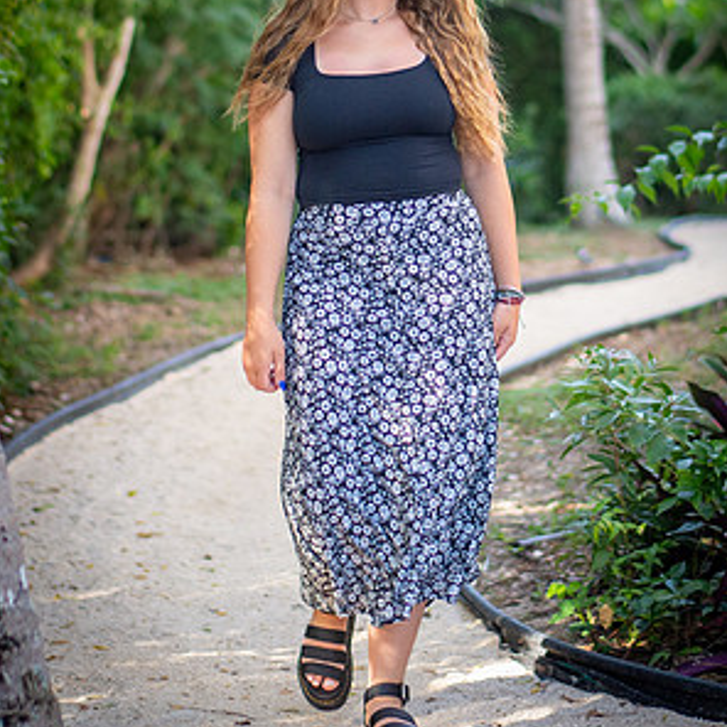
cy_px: 104
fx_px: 3160
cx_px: 387
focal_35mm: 133
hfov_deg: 13.1
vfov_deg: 13.0
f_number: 1.8
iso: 2000
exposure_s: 1/1600
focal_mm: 58
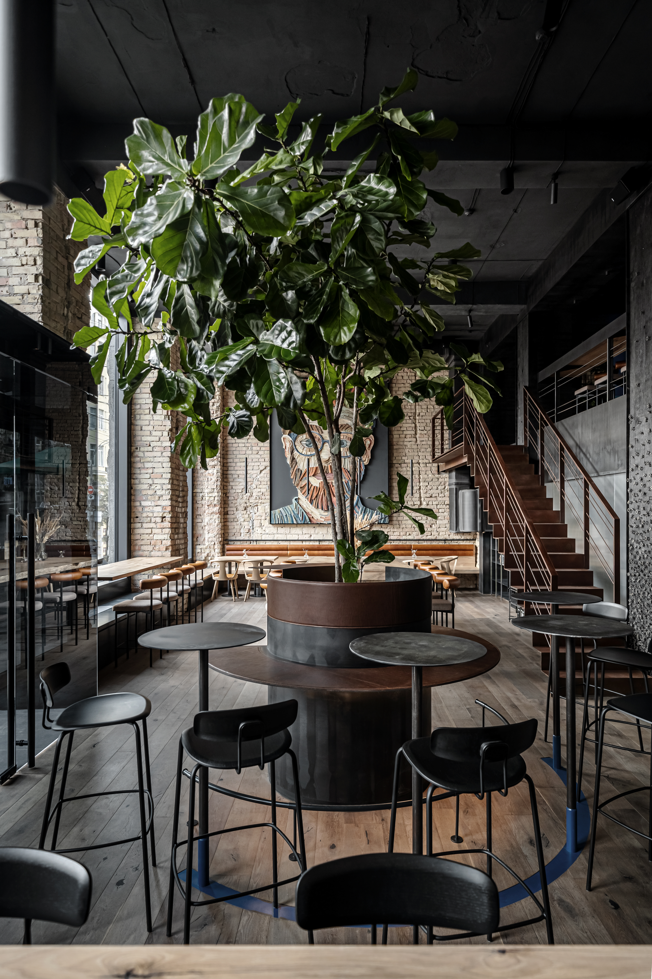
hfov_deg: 61.9
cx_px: 326
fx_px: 543
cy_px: 490
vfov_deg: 84.0
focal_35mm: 20
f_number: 4
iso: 500
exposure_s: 1/400
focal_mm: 20
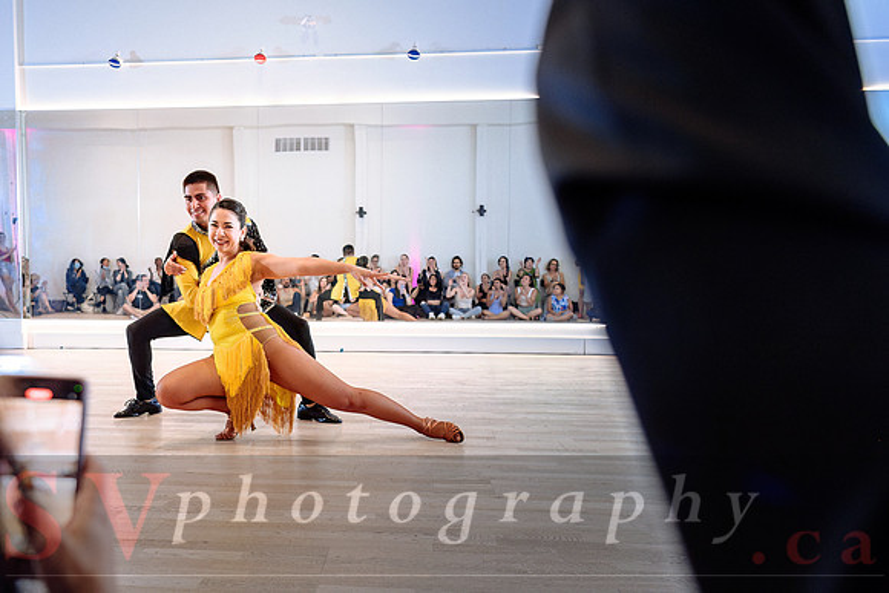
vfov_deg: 41.9
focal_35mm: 31
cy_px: 326
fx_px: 773
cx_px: 338
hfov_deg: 59.1
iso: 1600
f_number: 2.8
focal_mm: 24
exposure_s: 1/250
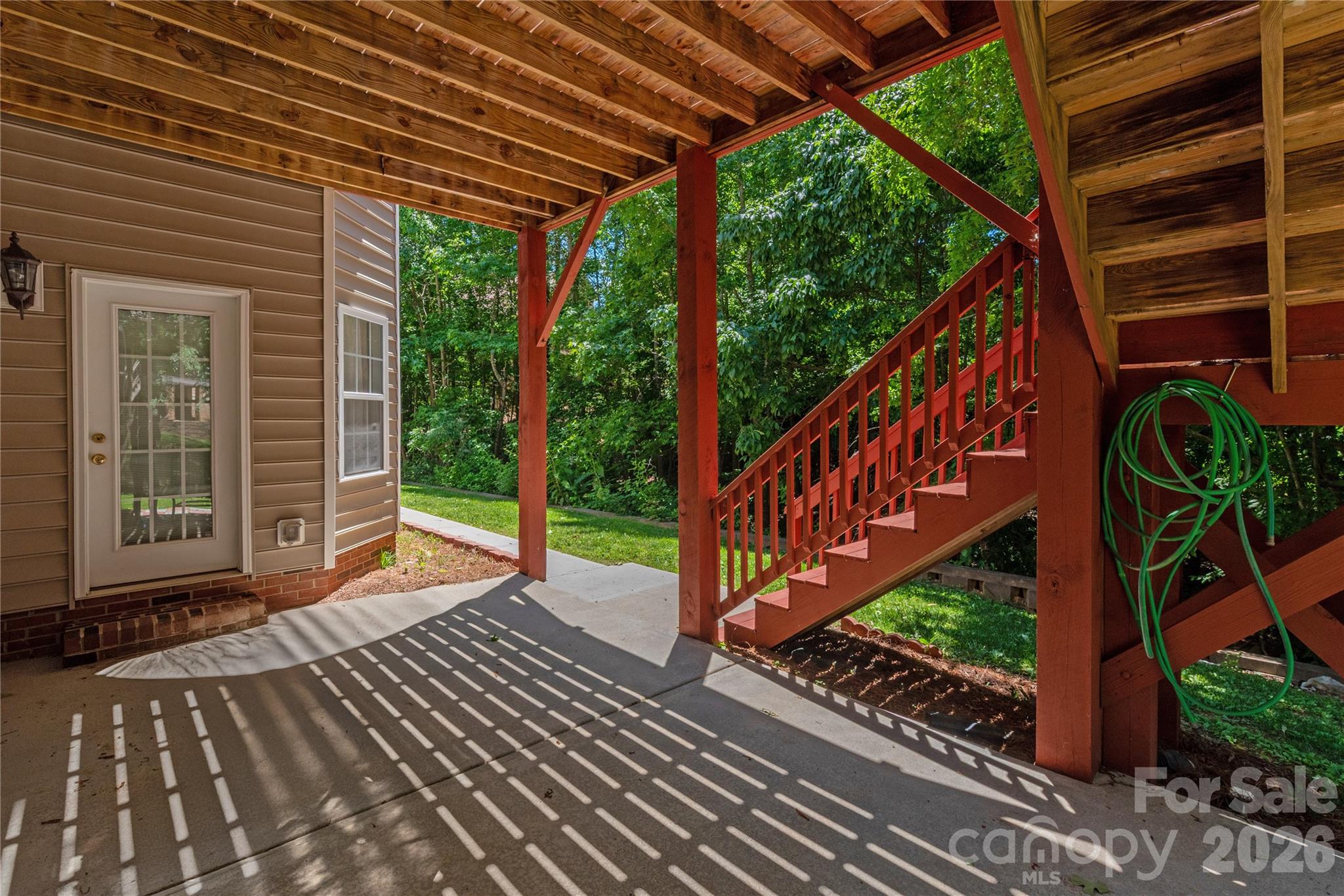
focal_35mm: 15
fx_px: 560
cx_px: 672
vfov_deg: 77.3
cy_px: 448
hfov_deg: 100.4
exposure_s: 1/200
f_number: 11
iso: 400
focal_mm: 15
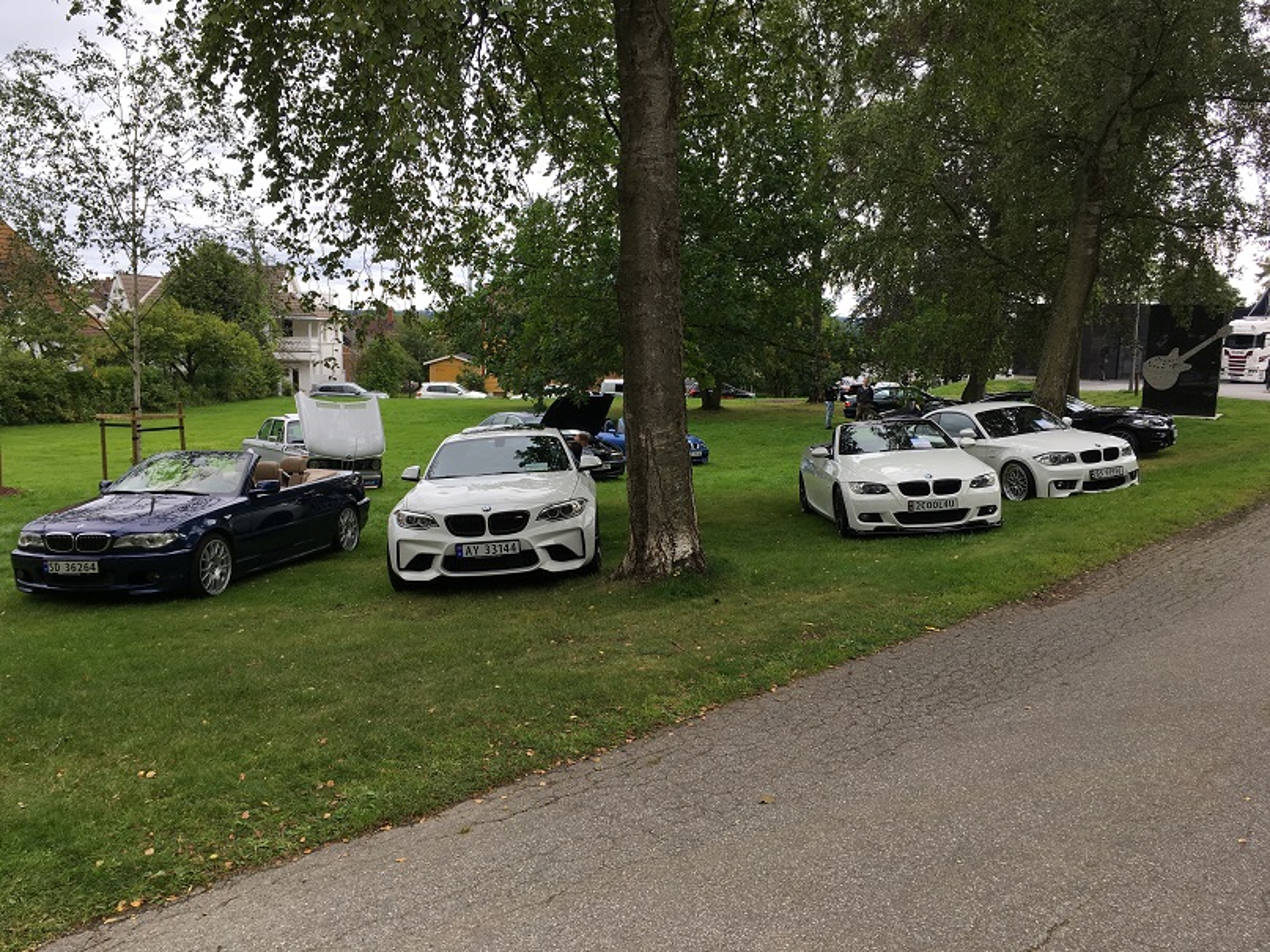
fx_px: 1064
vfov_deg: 48.2
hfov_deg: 61.7
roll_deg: -0.7
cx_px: 635
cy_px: 476
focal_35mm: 29
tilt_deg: -9.4
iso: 25
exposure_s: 1/509
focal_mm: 4.15
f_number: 2.2
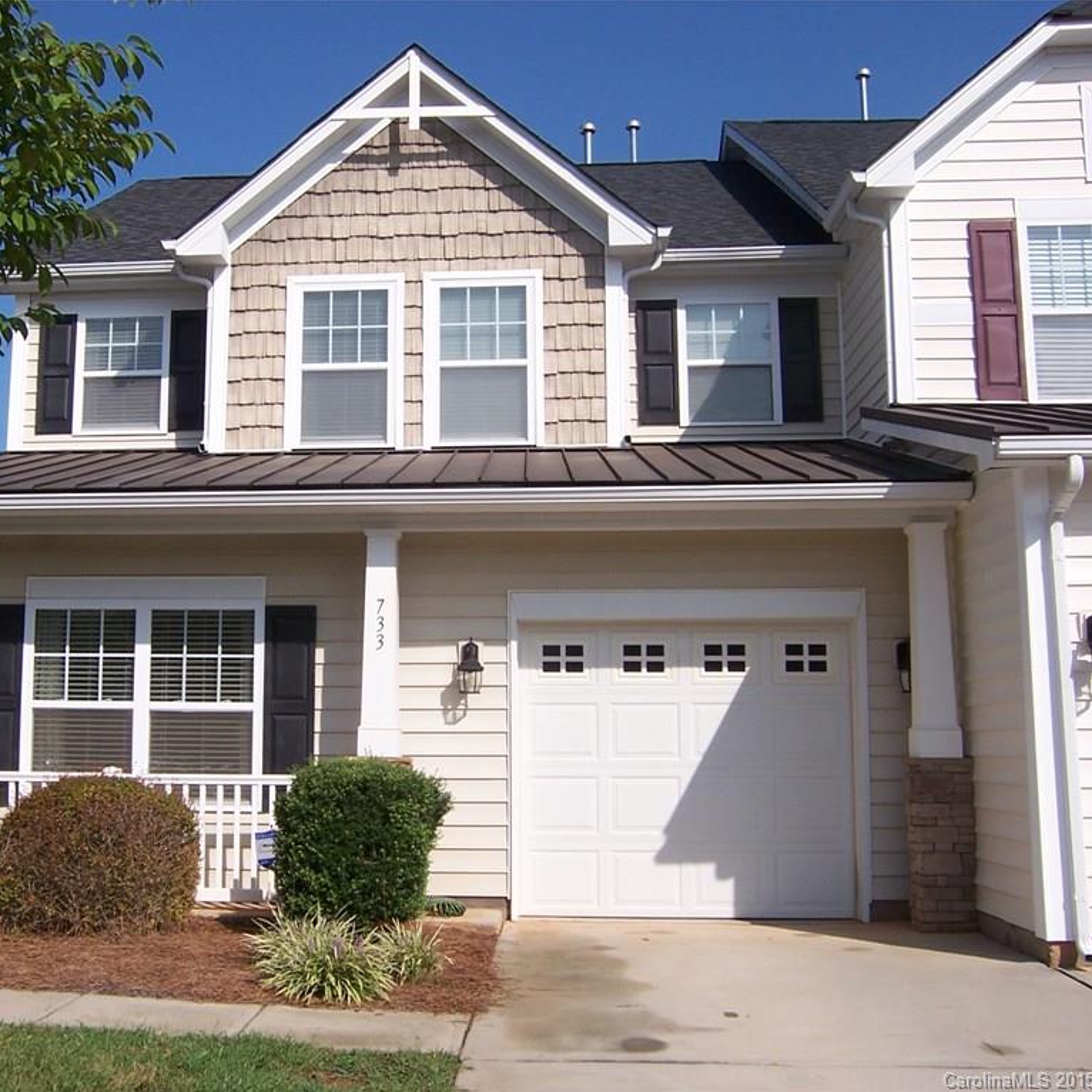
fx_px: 1392
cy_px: 546
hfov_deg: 42.3
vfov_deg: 42.8
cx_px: 376
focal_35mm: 39
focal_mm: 5.5
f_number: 4
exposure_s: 1/1000
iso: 80
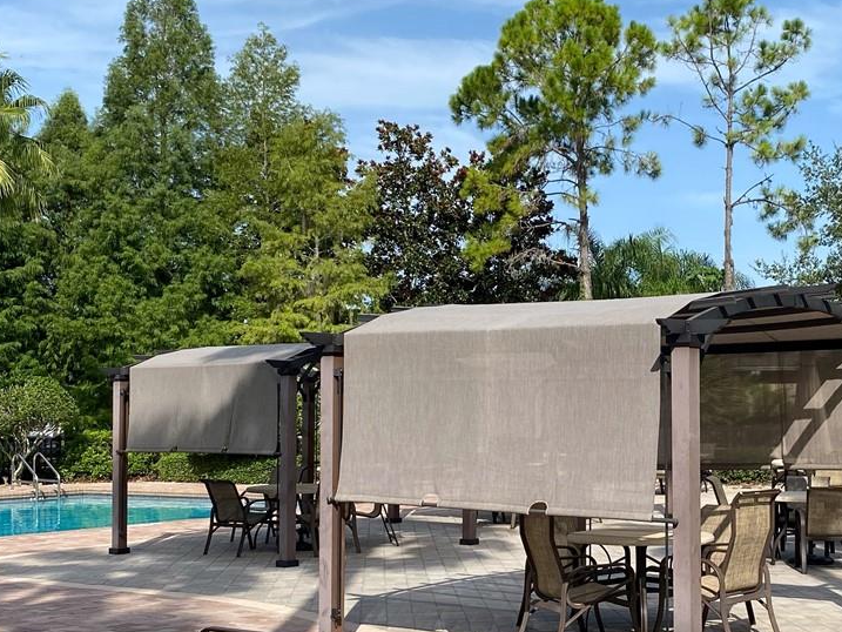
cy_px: 368
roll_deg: +1.1
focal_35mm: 58
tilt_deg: +1.6
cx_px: 624
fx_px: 1411
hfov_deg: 32.6
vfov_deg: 25.2
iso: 32
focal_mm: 4.25
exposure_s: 1/2268
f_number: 1.8
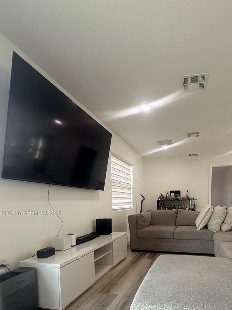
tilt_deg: -3.4
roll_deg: -0.2
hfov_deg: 63.9
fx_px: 179
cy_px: 213
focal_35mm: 20
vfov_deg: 78.3
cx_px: 158
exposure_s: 1/120
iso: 160
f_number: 2.2
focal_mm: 2.22
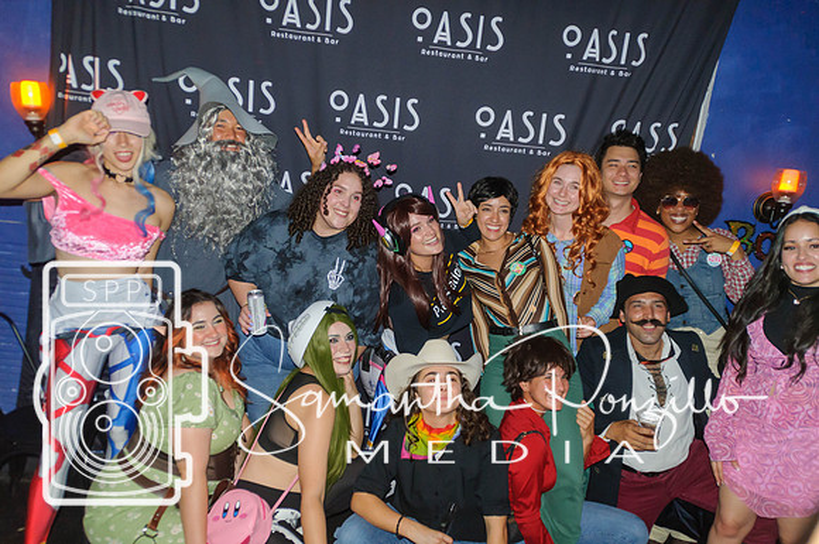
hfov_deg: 67.5
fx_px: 613
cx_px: 410
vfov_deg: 47.8
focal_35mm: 27
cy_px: 272
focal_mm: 18
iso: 800
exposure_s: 1/60
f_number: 3.5
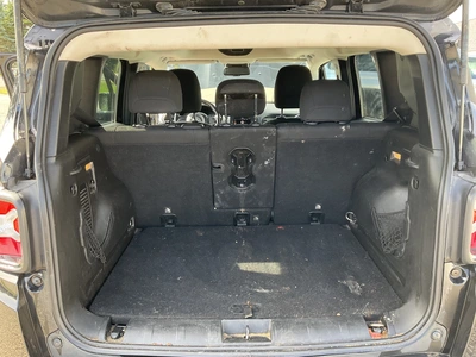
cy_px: 178
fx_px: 399
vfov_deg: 48.2
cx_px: 238
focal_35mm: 29
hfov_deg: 61.7
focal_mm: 3
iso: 50
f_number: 1.8
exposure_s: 1/122
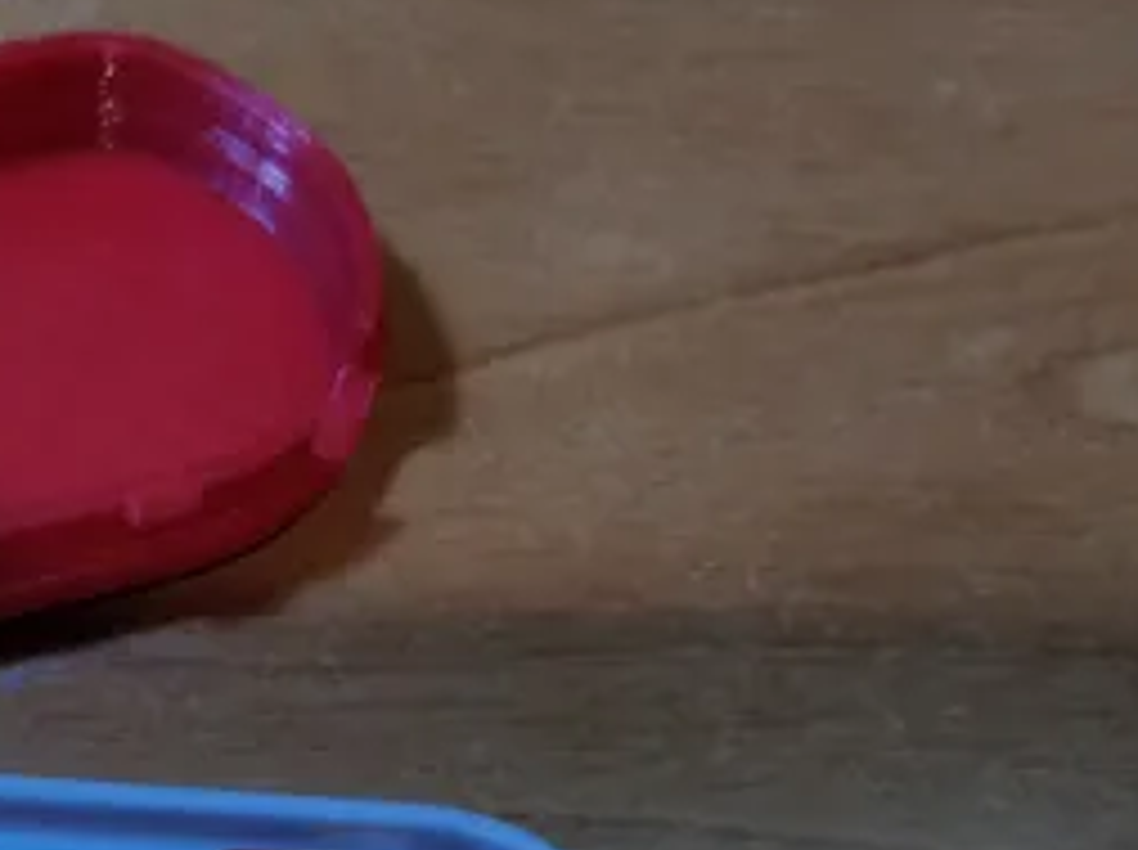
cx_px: 4
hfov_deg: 31.3
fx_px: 1871
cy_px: 890
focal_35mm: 57
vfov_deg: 24.2
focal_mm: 4.1
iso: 640
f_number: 1.7
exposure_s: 1/50
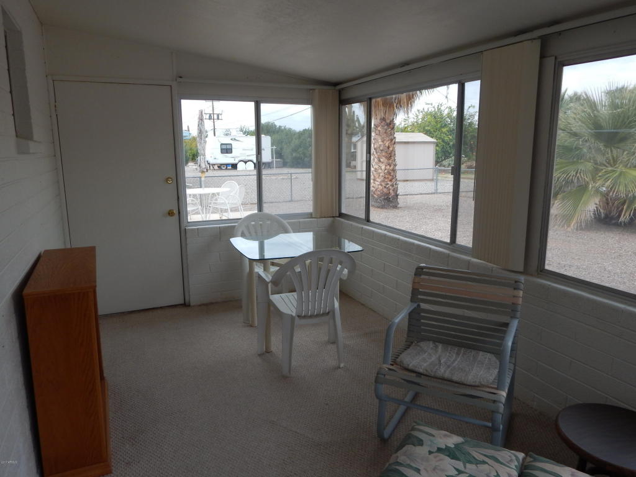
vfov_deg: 54.9
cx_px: 318
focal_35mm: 25
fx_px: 459
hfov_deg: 69.4
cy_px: 238
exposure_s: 1/400
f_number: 3.1
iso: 125
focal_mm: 4.5
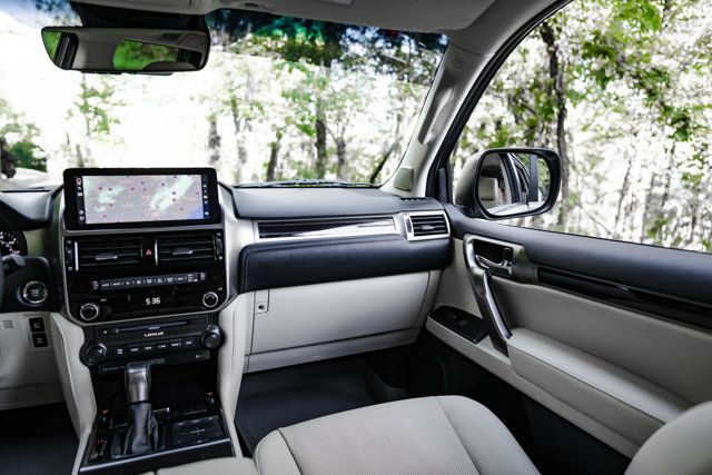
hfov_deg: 73.7
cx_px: 356
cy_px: 238
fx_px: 475
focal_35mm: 24
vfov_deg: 53.2
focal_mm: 24
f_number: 2.8
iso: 640
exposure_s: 1/200
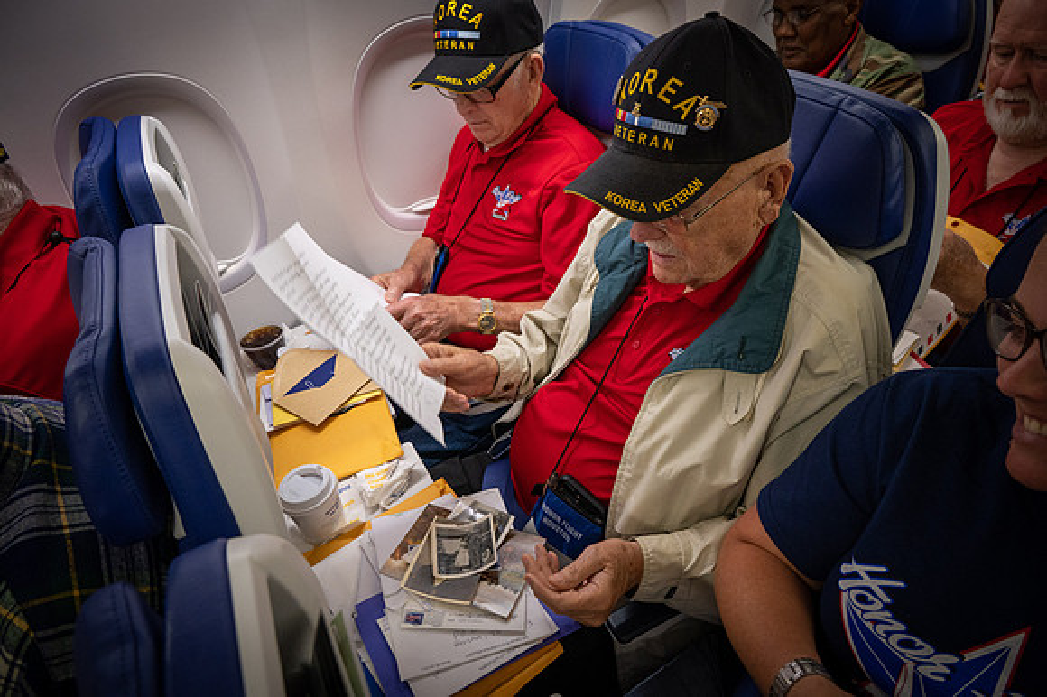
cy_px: 348
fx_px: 698
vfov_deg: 53.1
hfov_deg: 73.8
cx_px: 524
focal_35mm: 24
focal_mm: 24
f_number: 6.3
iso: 4500
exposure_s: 1/60
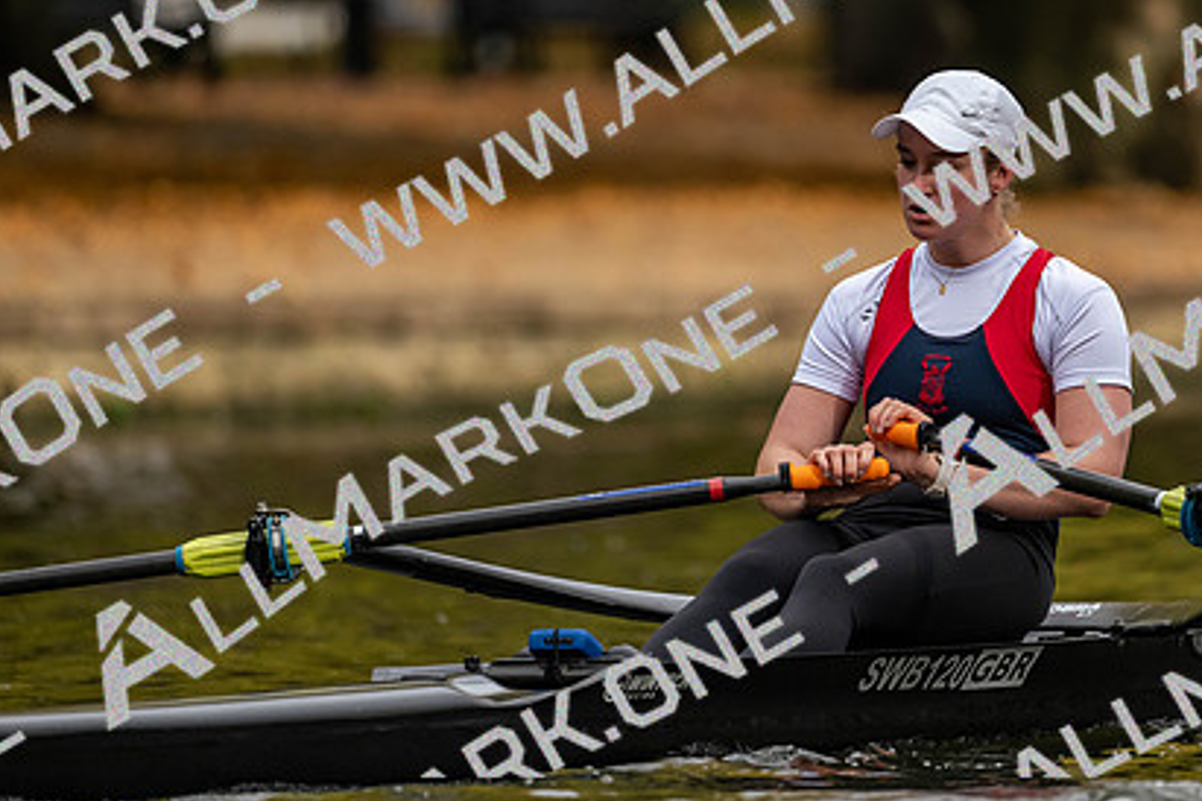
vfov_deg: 2.4
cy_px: 276
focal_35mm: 564
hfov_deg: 3.7
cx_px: 690
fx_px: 18830
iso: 1250
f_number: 4.5
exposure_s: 1/2500
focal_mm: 400
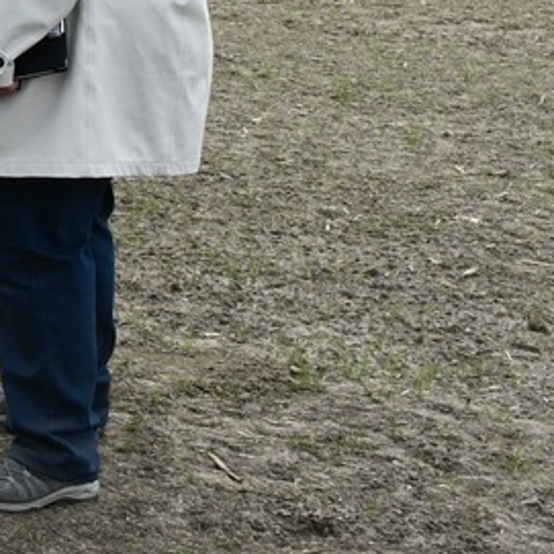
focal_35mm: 128
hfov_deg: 12.1
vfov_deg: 13.3
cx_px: -544
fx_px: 2318
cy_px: -80
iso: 100
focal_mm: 23
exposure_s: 1/320
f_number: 9
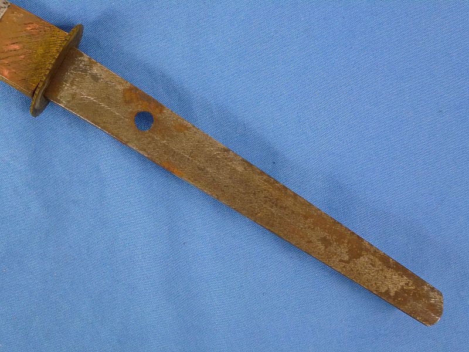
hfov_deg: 42.1
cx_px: 234
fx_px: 610
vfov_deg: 32.2
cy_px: 176
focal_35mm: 45
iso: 320
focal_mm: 8
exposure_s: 1/80
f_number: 4
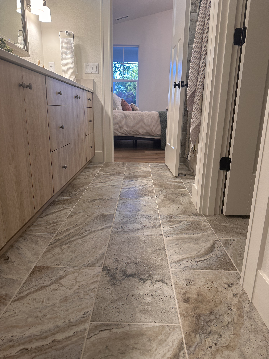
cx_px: 134
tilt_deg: -15.5
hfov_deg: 56.8
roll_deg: -1.0
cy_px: 180
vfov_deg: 71.6
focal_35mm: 24
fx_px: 249
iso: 125
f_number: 1.78
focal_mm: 6.86
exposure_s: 1/60
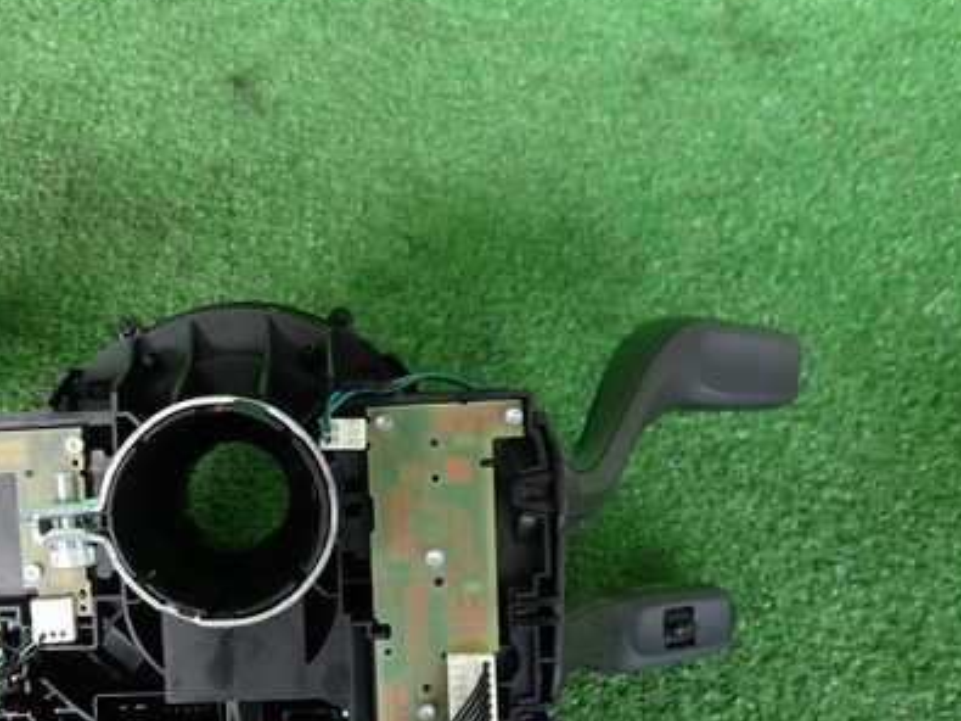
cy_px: 512
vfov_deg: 37.1
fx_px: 1055
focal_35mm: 38
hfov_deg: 47.2
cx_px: 243
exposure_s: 1/60
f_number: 2
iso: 200
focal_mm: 4.5
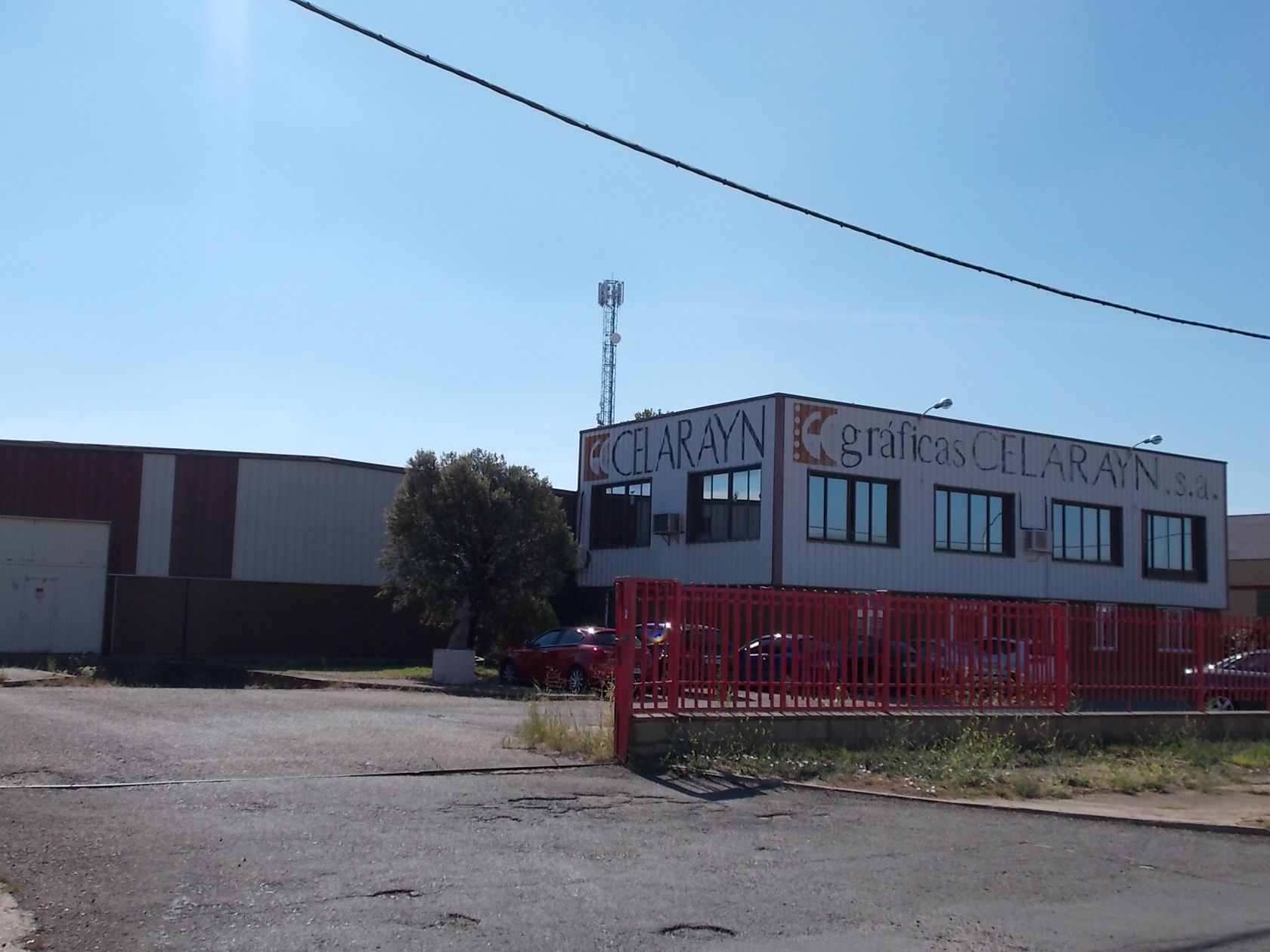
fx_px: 1431
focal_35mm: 39
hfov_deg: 47.9
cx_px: 635
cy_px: 476
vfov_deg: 36.8
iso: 80
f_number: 3.9
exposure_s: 1/1000
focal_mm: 6.9
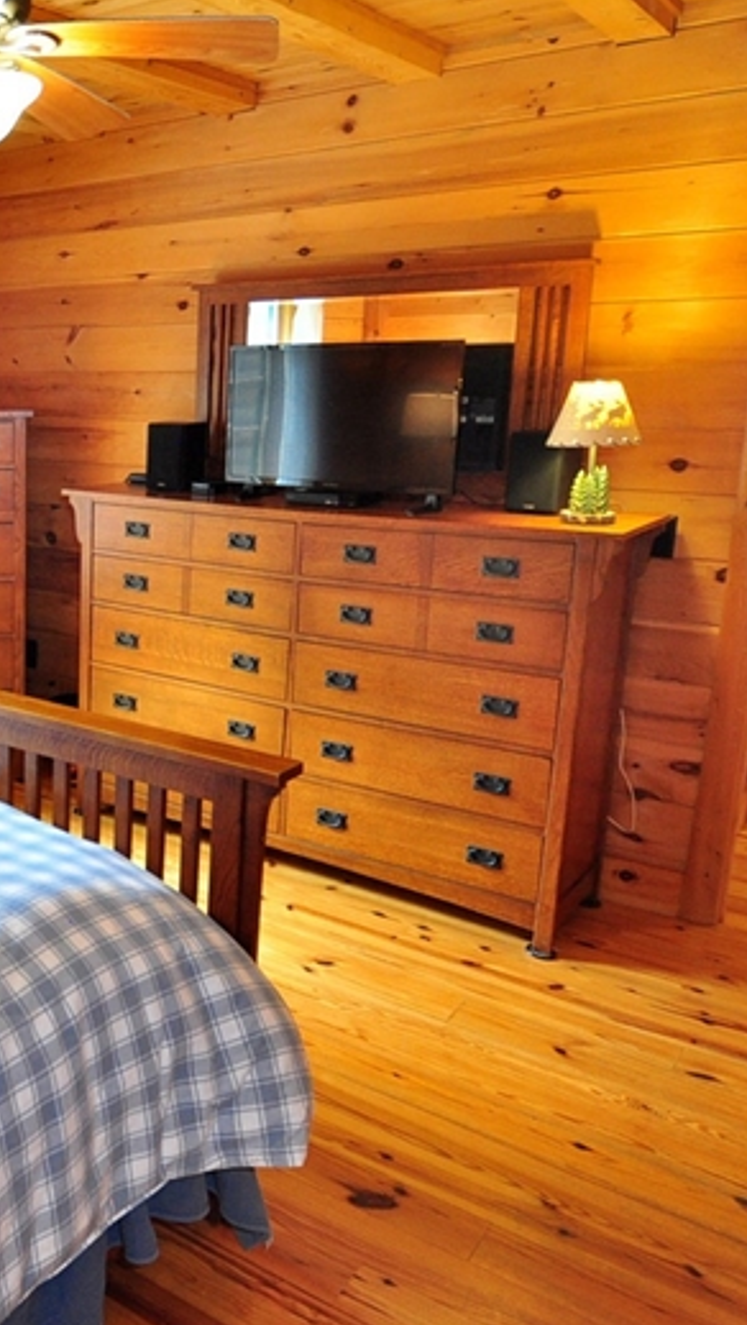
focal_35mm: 31
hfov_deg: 32.5
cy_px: 609
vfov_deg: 62.5
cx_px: -105
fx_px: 1090
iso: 800
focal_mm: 10
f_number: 3.5
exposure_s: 1/40
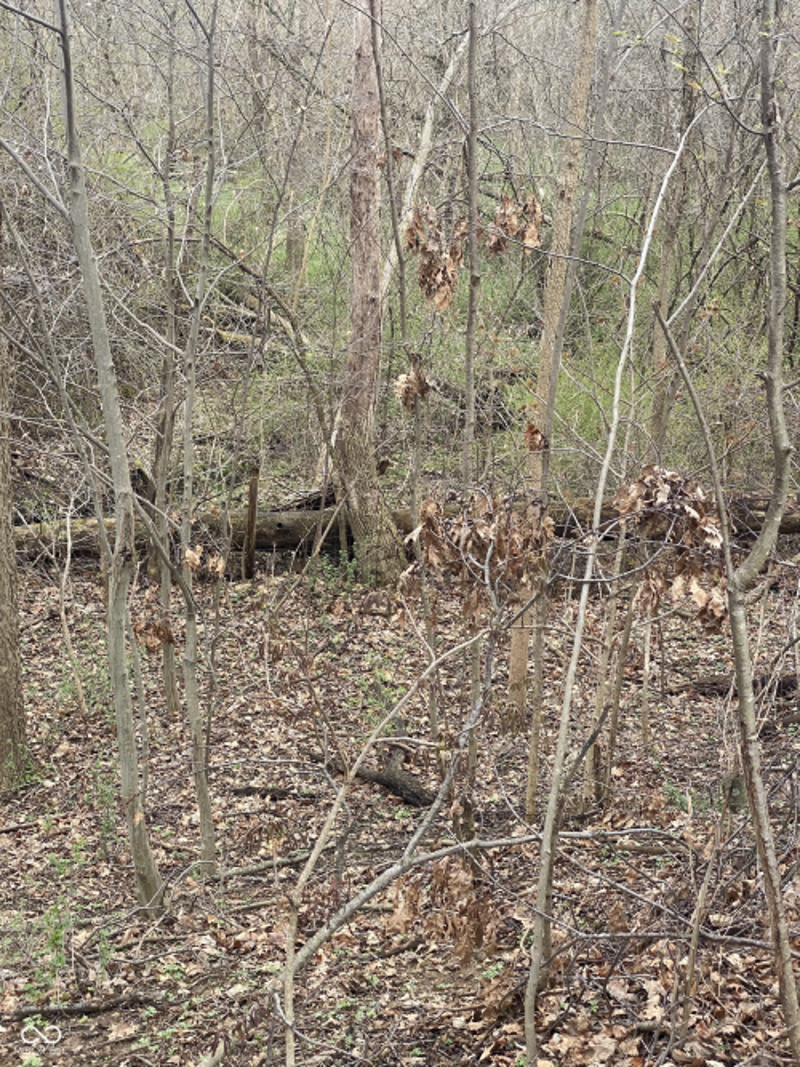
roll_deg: -4.0
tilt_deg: -19.8
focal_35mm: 52
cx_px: 400
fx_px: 1603
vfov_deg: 36.8
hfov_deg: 28.0
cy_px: 534
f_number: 2
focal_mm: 6
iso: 25
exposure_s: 1/122
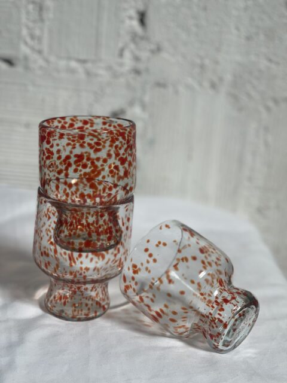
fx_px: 707
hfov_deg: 22.9
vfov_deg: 30.3
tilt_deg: -14.6
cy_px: 192
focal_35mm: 64
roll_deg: -4.9
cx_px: 144
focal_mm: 7.5
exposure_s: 1/121
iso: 50
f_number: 2.2
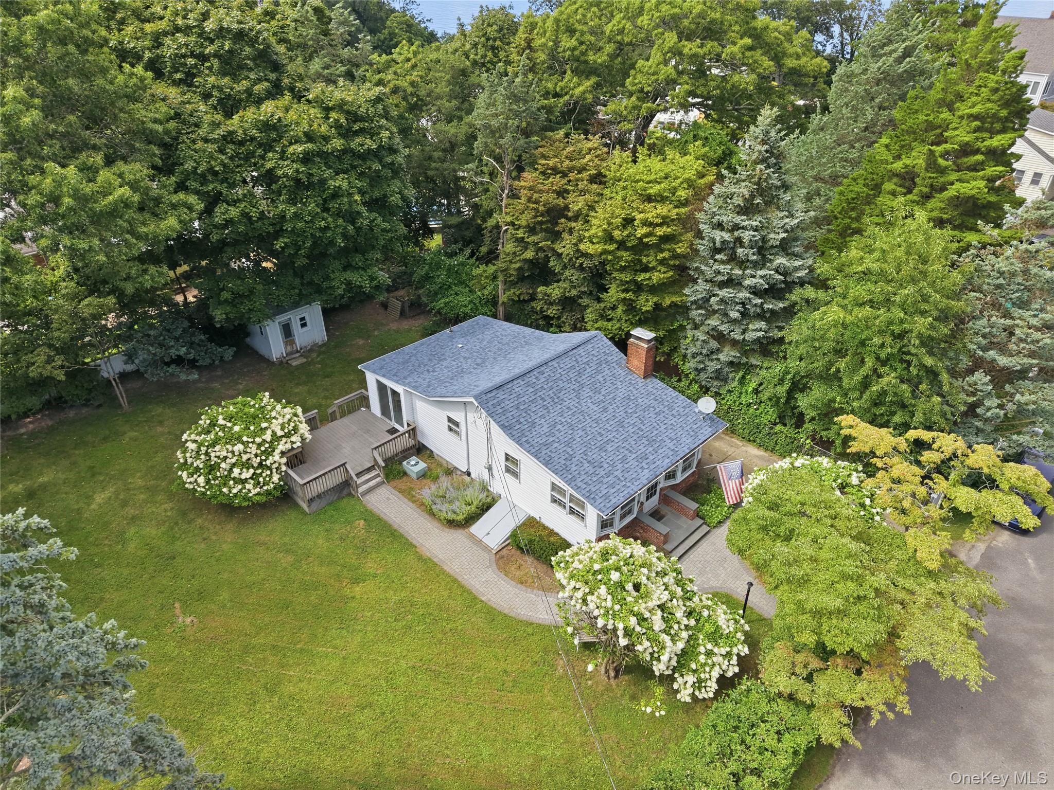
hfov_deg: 71.6
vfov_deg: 56.8
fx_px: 731
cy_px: 395
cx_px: 527
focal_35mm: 24
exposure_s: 1/2500
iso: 200
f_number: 1.8
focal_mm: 8.7
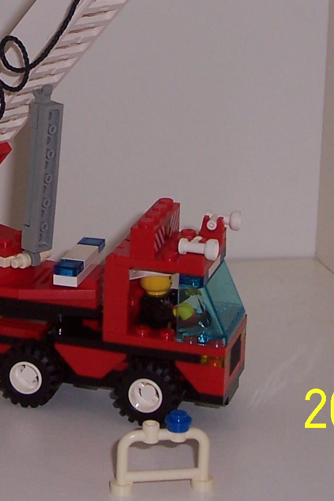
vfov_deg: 18.6
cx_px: 10
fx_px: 1503
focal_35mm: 108
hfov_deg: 12.5
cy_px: 60
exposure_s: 1/60
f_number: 3
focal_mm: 7
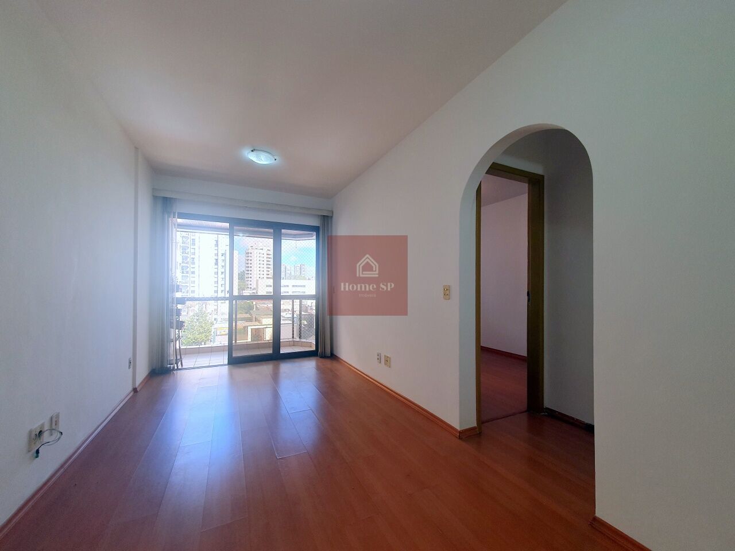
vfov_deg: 89.9
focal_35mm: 13
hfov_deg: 106.2
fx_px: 276
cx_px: 368
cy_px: 276
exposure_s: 1/120
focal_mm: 1.8
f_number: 2.2
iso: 50
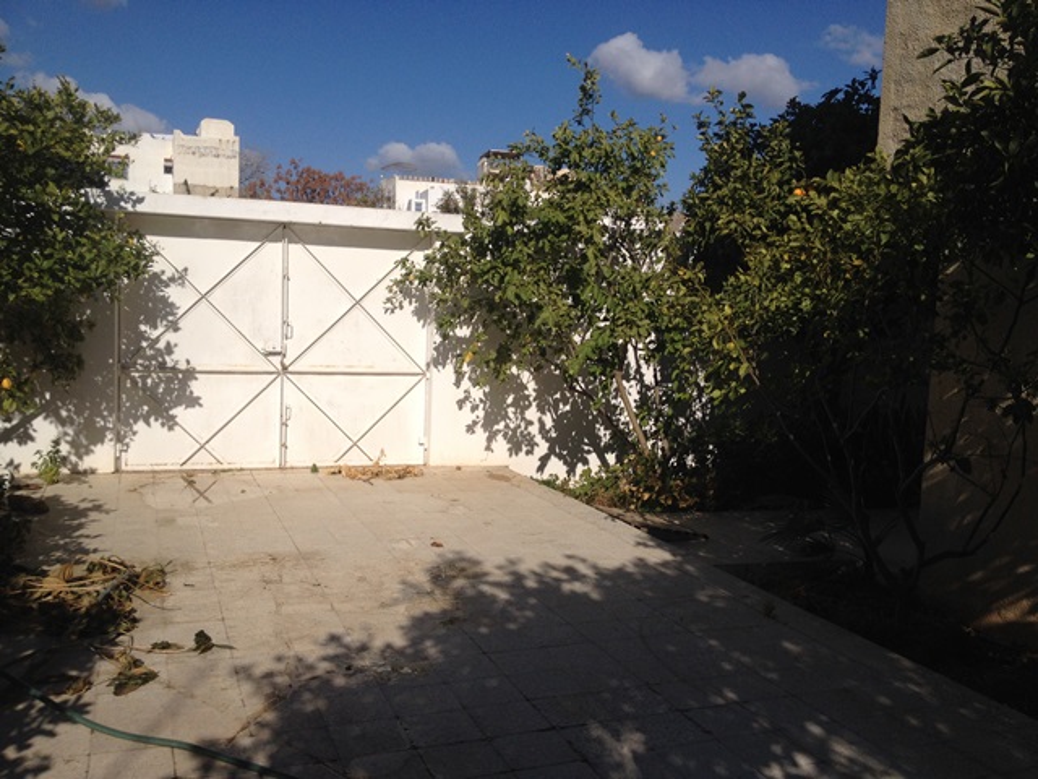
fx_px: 1050
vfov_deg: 40.7
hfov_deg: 52.6
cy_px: 390
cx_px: 519
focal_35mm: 35
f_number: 2.4
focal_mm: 4.28
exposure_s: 1/4608
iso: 50
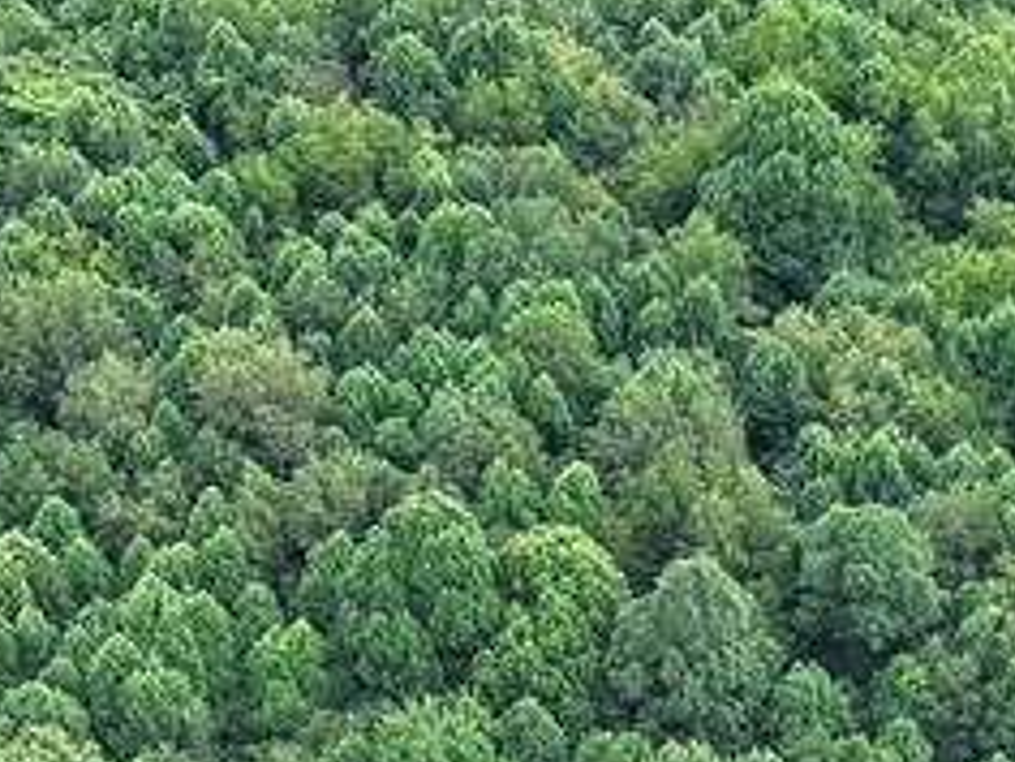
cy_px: 947
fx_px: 3049
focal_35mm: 104
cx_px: 551
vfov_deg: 13.8
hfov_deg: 18.9
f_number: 1.7
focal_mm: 6.72
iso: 160
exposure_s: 1/1000
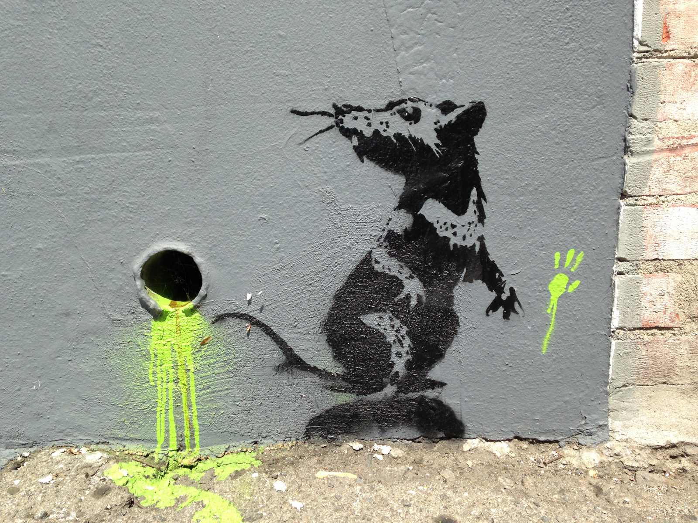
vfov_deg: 42.9
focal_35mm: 33
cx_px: 349
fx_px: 665
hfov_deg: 55.4
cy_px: 262
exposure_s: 1/889
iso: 50
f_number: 2.4
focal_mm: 4.13
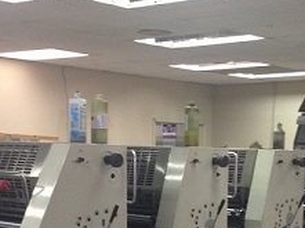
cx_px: 196
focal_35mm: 88
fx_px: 774
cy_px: 296
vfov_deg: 15.9
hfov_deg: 22.2
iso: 100
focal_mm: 4.13
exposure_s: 1/20
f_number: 2.4
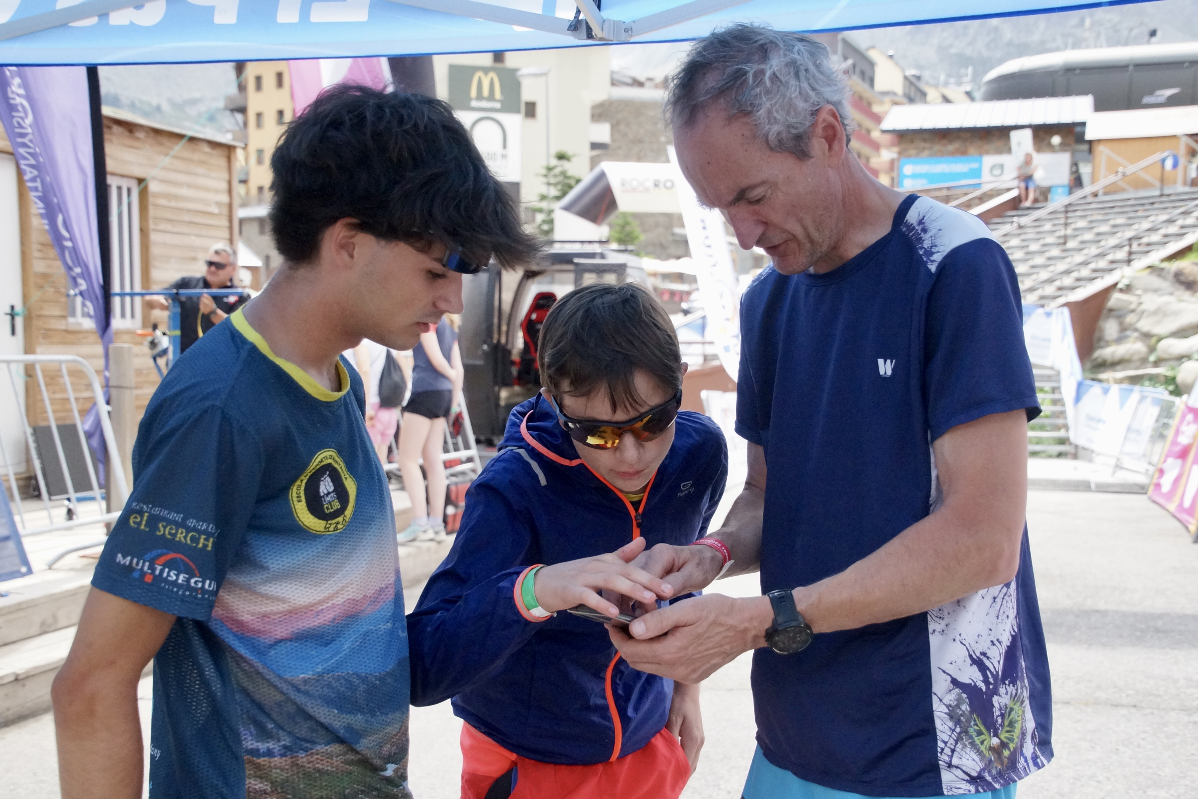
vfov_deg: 31.9
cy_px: 400
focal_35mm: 42
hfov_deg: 46.4
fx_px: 1398
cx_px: 599
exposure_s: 1/2000
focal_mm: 28
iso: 2000
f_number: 4
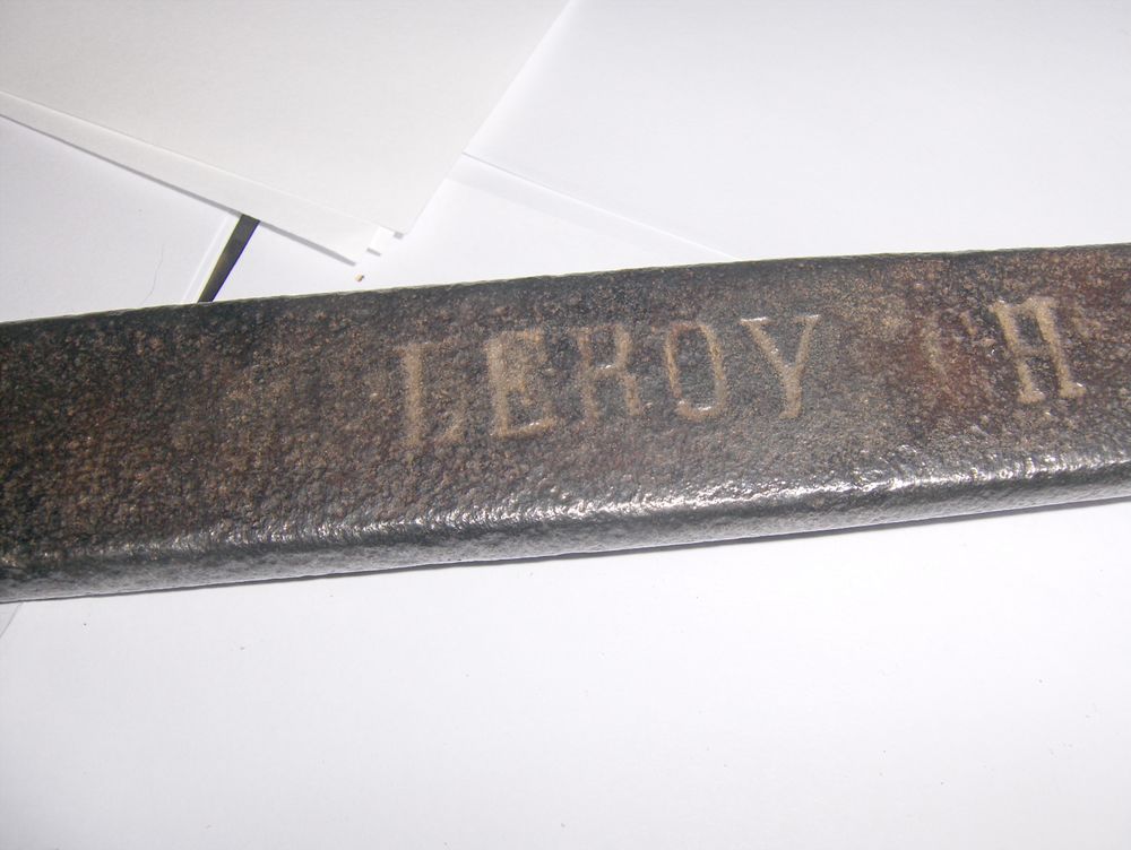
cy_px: 425
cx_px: 566
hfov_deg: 52.6
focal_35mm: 35
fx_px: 1145
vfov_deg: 40.8
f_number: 5.5
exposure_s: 1/60
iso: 100
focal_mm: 7.5
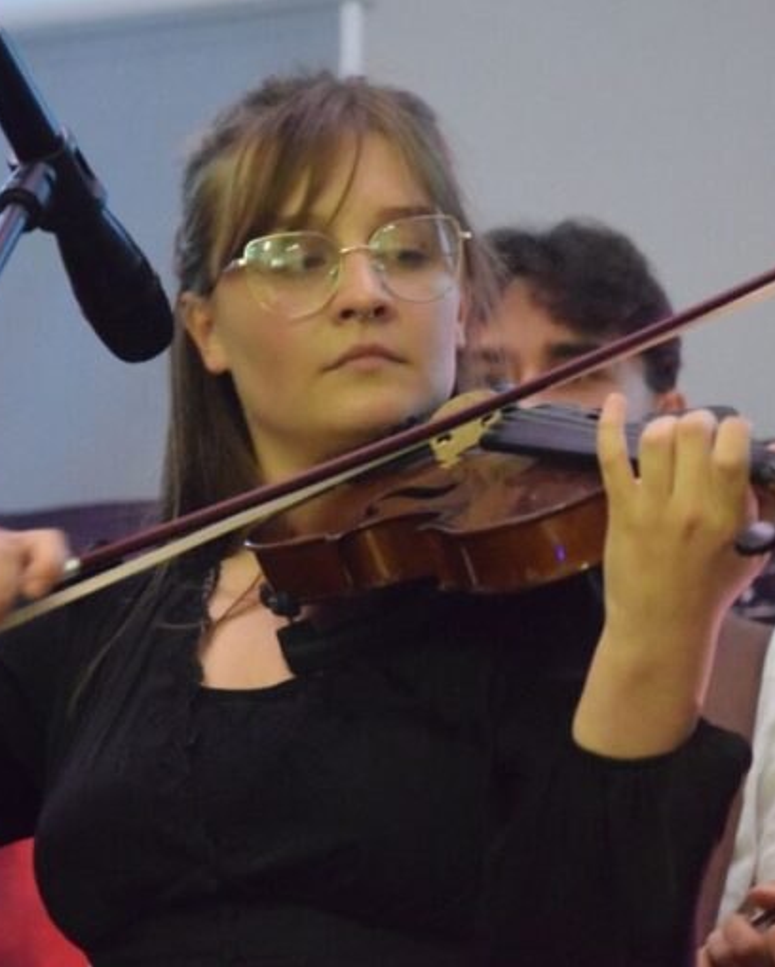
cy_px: 484
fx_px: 5470
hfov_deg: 8.1
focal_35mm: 191
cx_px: 399
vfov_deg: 10.1
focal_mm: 90
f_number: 5.6
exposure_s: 1/50
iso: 12800
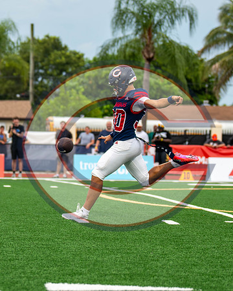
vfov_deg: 9.3
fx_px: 1799
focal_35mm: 209
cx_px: 52
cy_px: 146
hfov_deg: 7.4
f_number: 2.8
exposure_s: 1/1000
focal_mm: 82
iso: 400
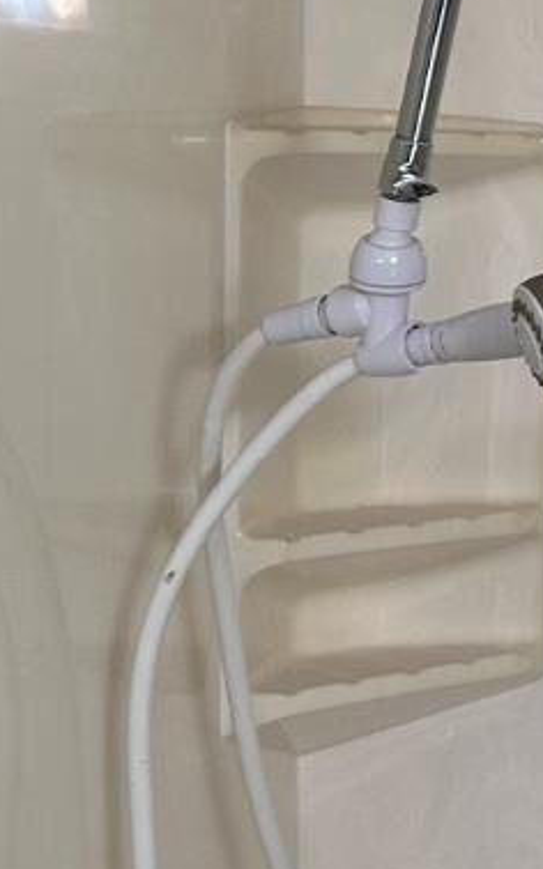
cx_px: 1231
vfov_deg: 20.4
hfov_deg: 11.2
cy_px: 190
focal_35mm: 101
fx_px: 2393
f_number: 1.78
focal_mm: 6.86
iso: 160
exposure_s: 1/60
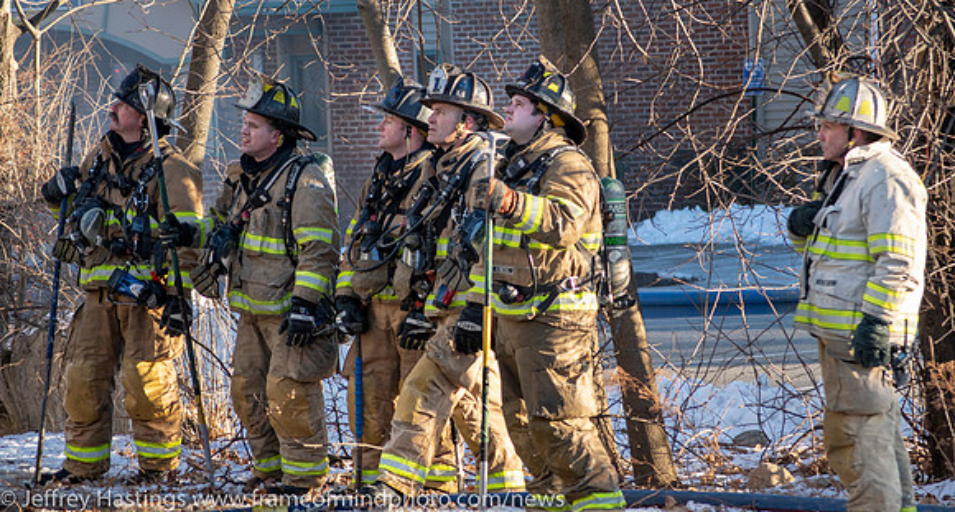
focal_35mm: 184
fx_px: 4614
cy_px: 265
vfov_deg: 6.4
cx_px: 476
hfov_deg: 11.8
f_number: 4.5
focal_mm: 100
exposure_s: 1/320
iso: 320
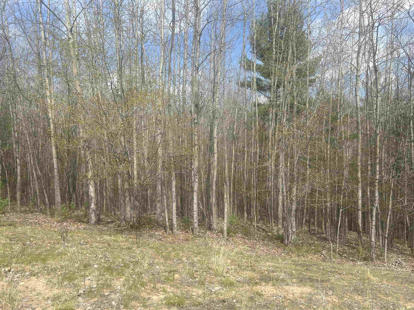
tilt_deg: -0.5
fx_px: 323
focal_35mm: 27
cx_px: 212
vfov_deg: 51.4
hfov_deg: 65.3
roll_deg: +1.7
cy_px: 159
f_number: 1.5
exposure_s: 1/2841
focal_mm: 5.7
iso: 50
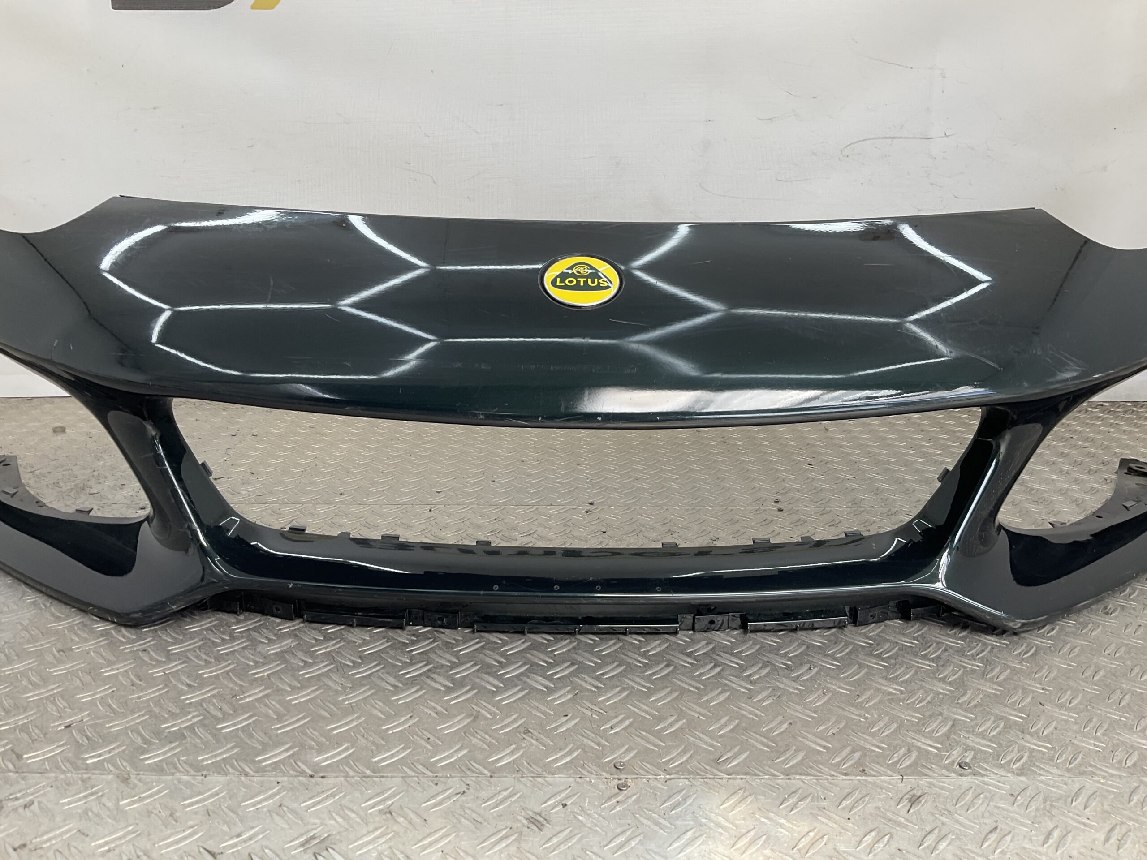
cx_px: 574
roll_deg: -2.4
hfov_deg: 61.7
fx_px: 961
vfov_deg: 48.2
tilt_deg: -15.9
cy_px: 430
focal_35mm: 29
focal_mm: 3
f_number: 1.8
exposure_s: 1/128
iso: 16
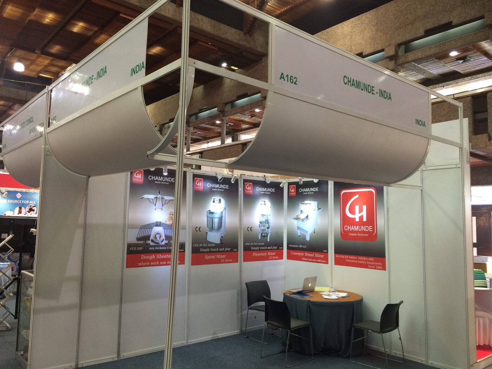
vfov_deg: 48.2
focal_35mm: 29
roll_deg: -2.9
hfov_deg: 61.7
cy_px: 184
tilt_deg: +2.1
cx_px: 246
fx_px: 412
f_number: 2.2
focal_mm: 4.15
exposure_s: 1/33
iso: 200
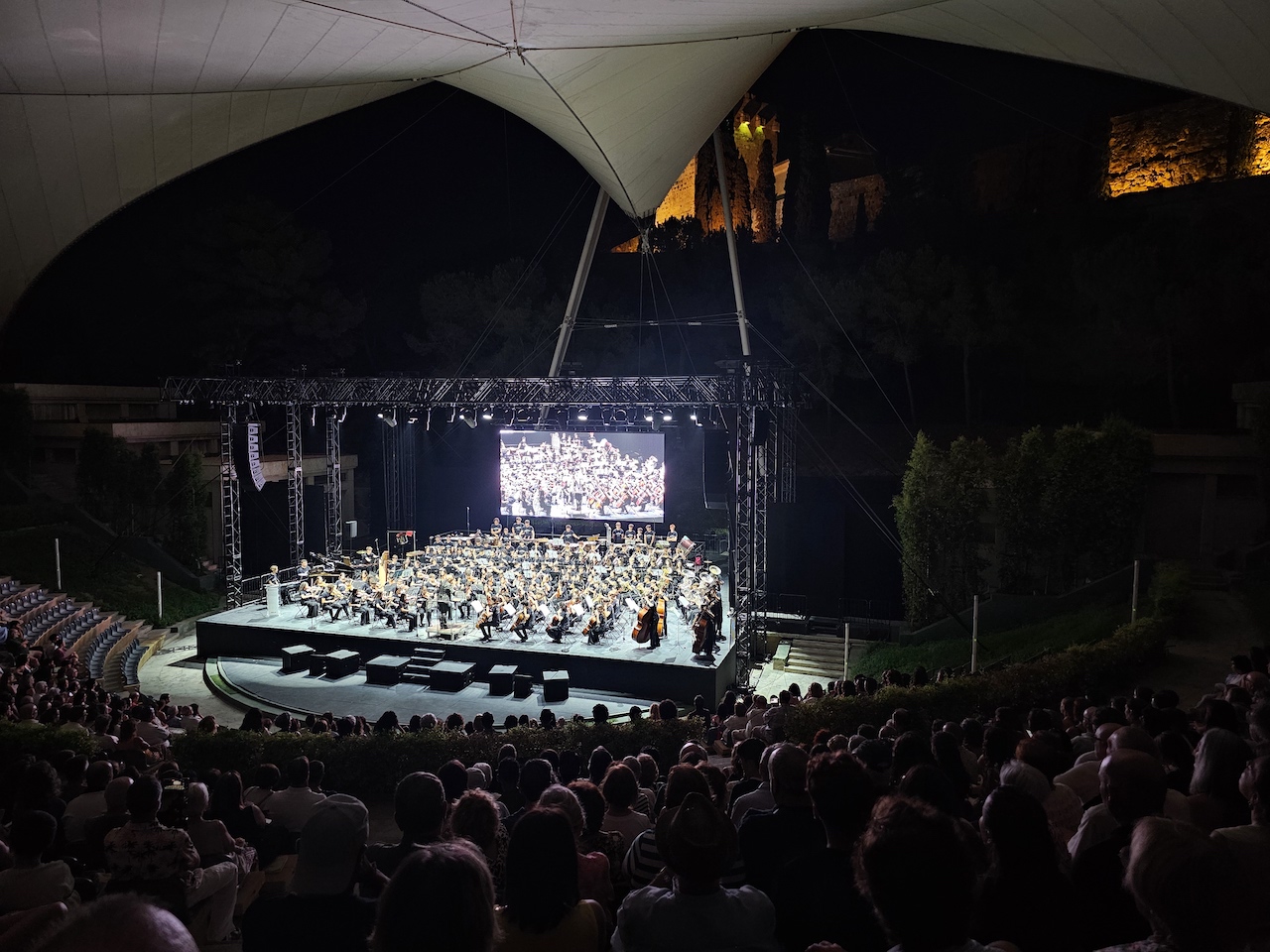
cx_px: 635
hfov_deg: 73.9
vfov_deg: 58.9
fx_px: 844
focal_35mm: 23
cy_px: 476
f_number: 1.7
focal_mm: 6.3
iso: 320
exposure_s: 1/34.3
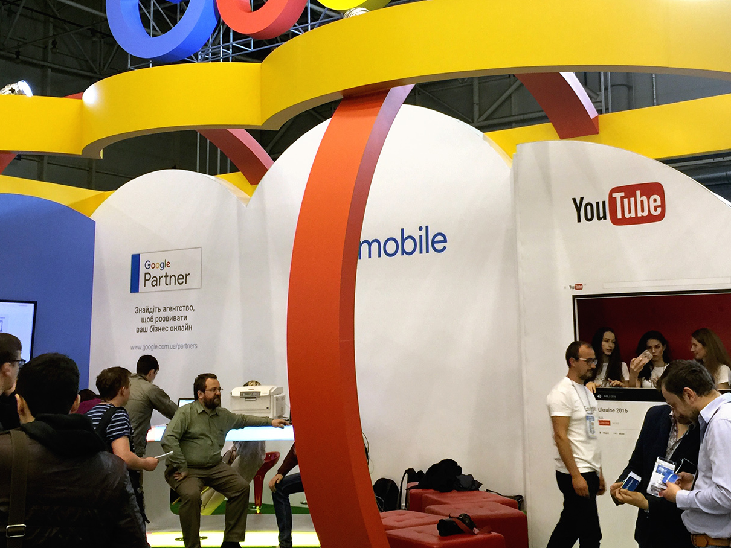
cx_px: 381
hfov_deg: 41.2
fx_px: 972
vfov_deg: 31.4
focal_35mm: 46
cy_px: 207
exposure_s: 1/17
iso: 100
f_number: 2.2
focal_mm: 4.15
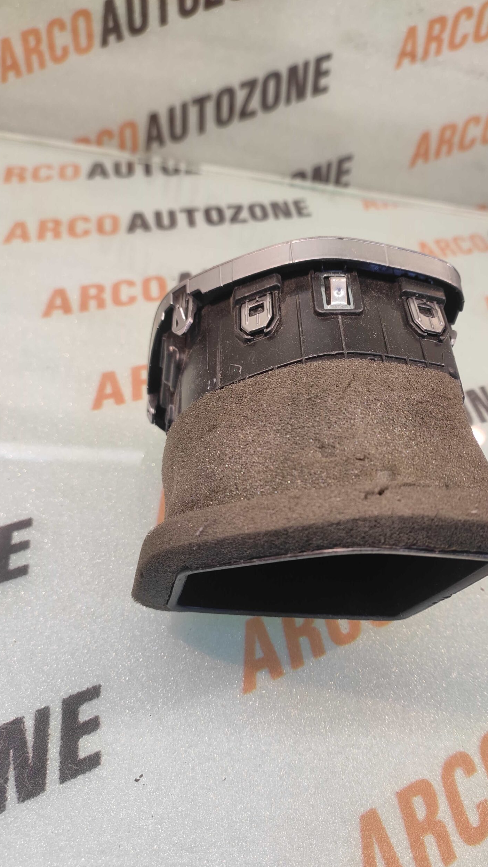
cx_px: 285
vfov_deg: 89.6
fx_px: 437
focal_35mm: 19
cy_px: 441
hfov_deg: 58.0
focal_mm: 4.74
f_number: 1.79
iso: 208
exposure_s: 1/33
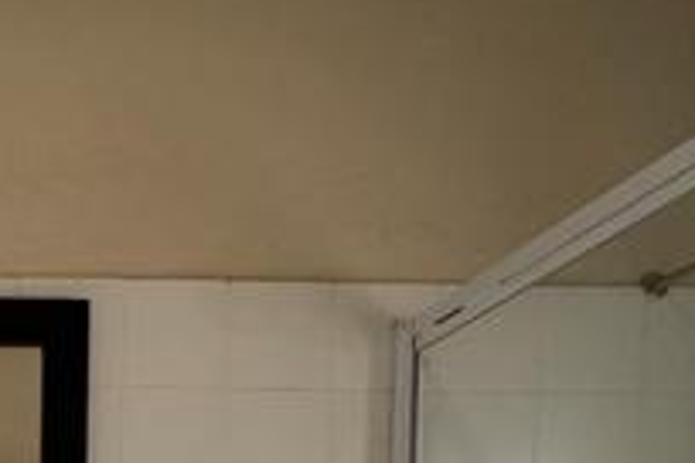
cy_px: 780
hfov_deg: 29.3
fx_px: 1100
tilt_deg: -2.2
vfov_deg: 19.3
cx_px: -177
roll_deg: -0.9
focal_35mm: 57
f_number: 2.2
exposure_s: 1/50
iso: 250
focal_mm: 2.22
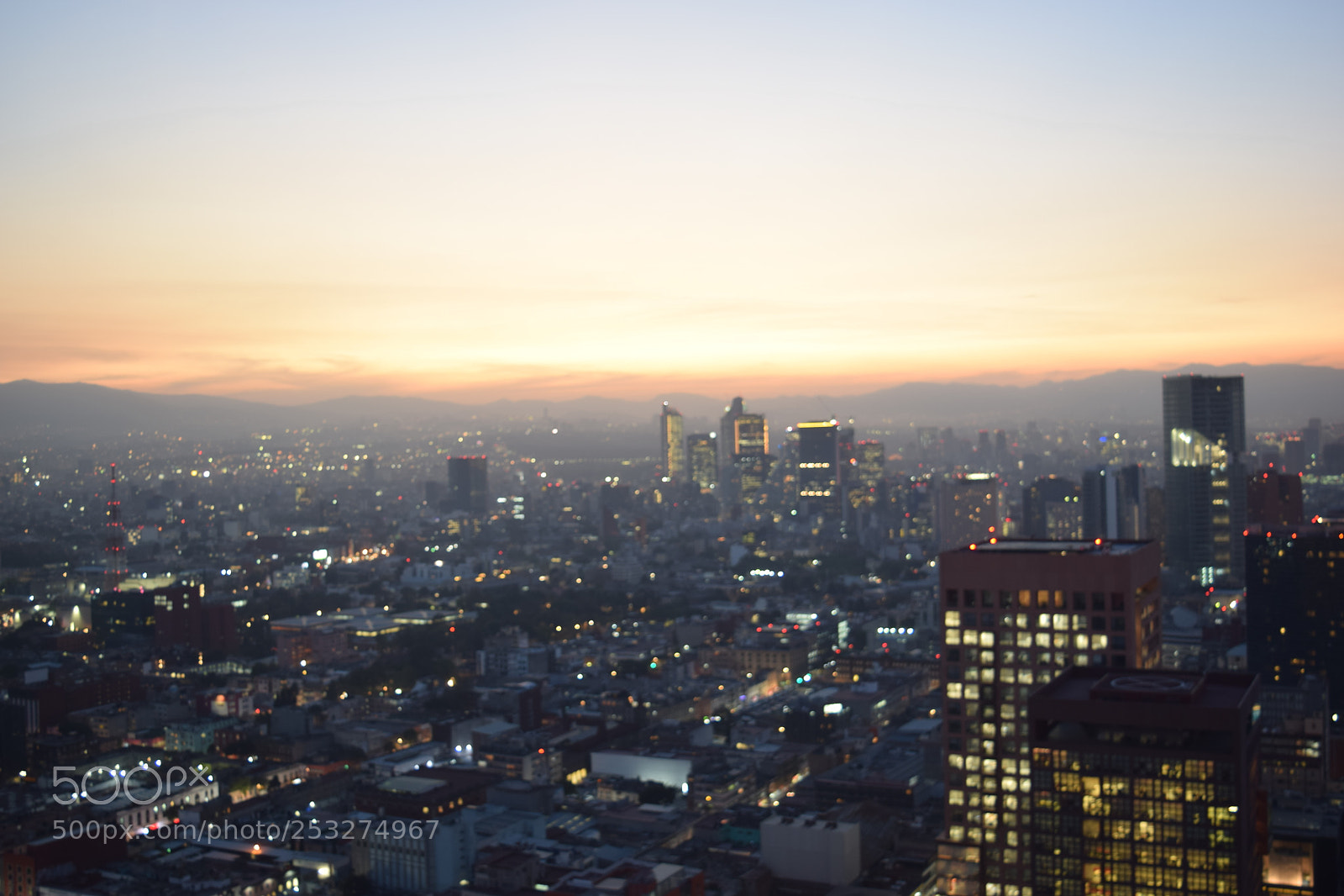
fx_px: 1400
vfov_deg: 35.5
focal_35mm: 38
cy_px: 448
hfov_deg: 51.3
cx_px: 672
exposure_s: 1/1.6
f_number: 4
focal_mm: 25
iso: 100
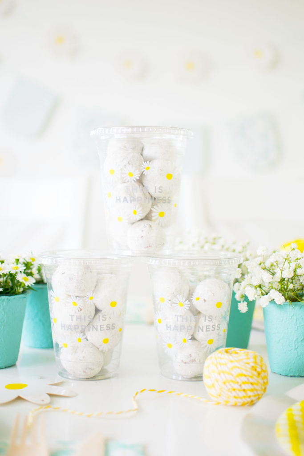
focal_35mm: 52
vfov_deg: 37.8
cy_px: 228
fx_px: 665
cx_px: 152
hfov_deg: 25.8
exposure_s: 1/100
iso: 200
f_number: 1.8
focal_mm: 35
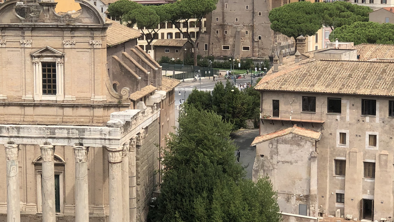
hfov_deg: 21.1
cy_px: 108
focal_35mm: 101
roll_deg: +1.3
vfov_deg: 12.0
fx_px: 1055
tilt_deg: -7.9
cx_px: 167
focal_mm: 6
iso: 16
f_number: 2.4
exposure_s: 1/810
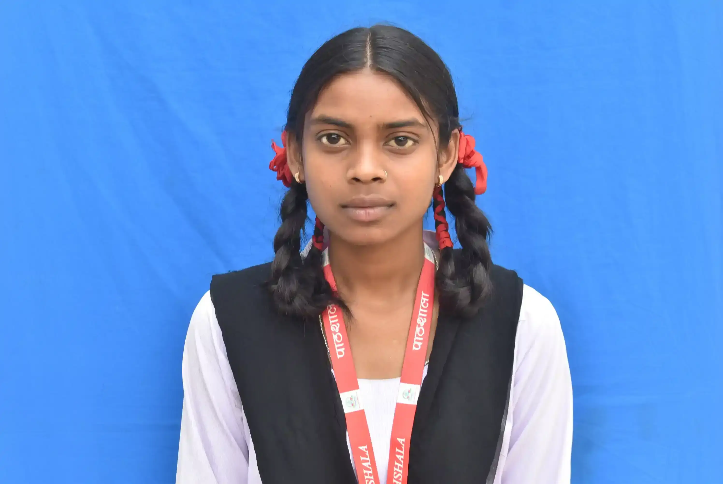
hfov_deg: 28.1
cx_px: 362
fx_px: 1447
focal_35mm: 72
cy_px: 242
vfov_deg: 19.0
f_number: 8
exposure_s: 1/60
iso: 400
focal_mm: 48
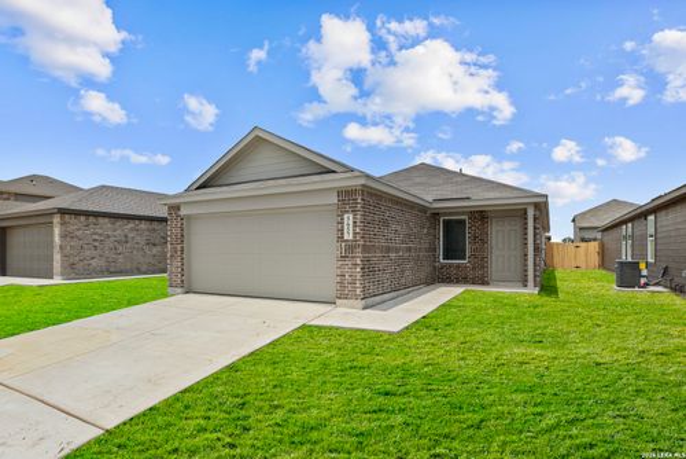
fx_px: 358
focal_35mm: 19
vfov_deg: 65.2
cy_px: 230
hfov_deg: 87.5
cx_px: 343
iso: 400
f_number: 10
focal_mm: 18.8
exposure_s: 1/400
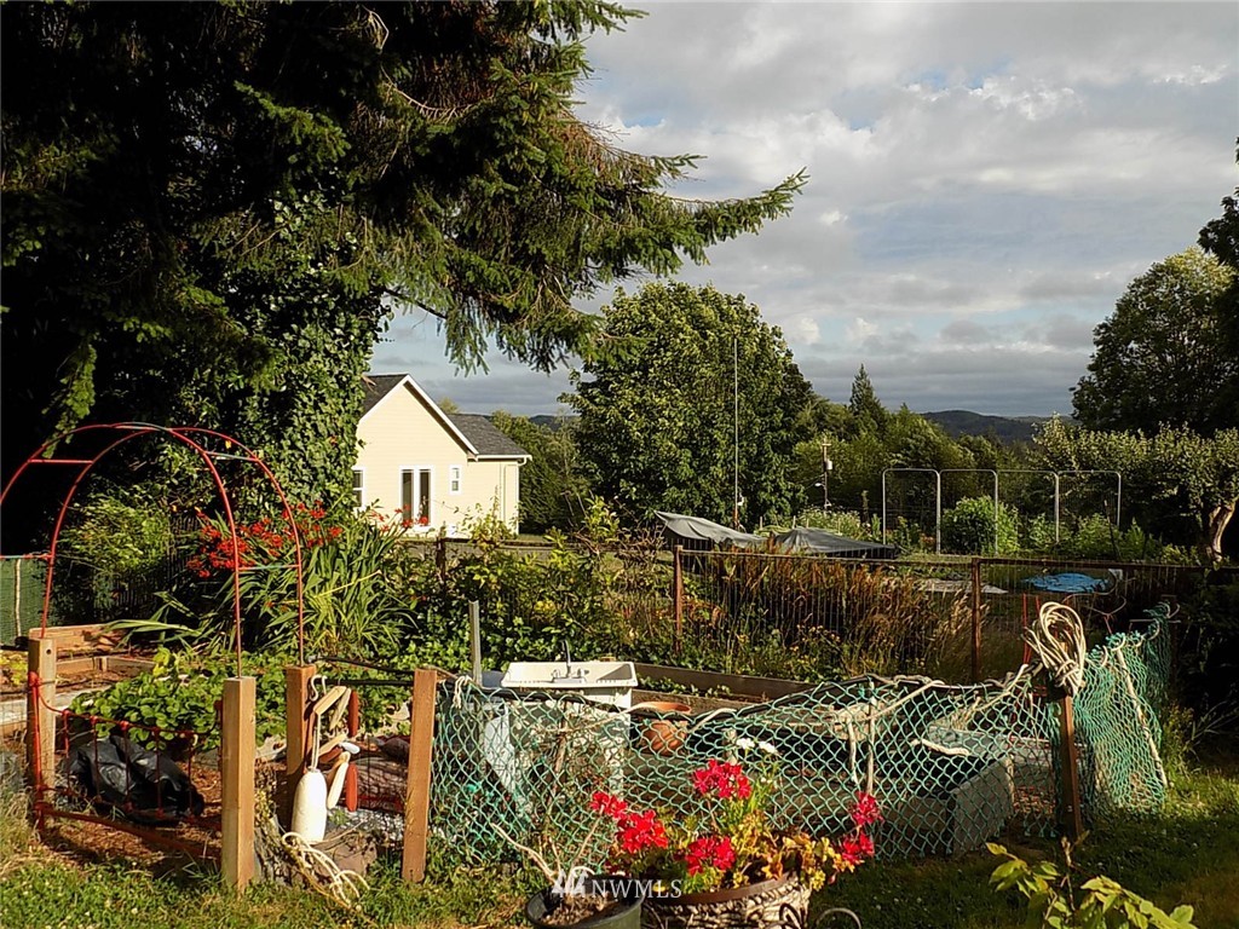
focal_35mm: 34
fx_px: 1217
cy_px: 464
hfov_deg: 54.0
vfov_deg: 41.8
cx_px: 620
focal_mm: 6.1
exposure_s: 1/640
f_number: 3.4
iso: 80
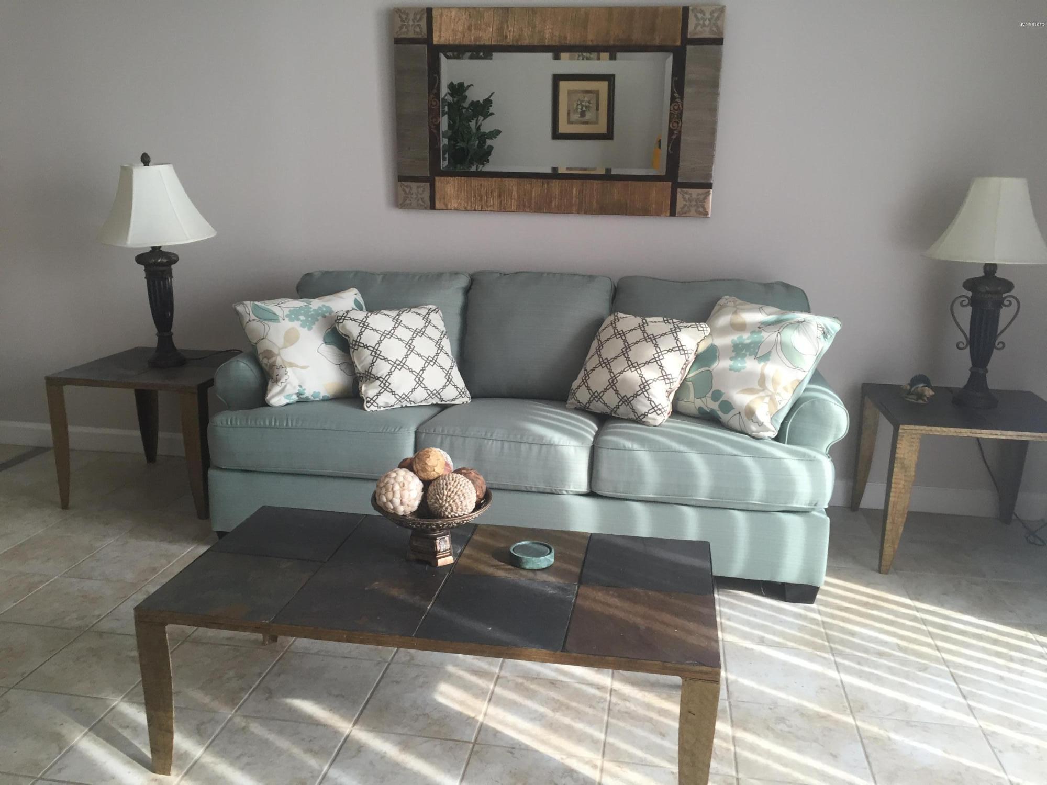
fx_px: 877
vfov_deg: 48.2
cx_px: 524
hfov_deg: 61.7
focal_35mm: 29
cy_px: 392
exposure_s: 1/40
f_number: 2.2
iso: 32
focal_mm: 4.15
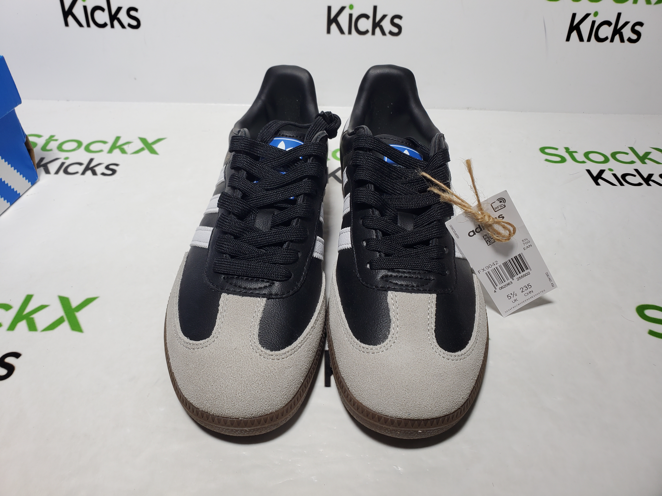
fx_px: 497
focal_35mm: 26
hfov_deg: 67.3
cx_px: 331
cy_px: 248
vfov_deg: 53.1
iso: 50
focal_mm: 4.3
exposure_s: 1/195
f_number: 2.4
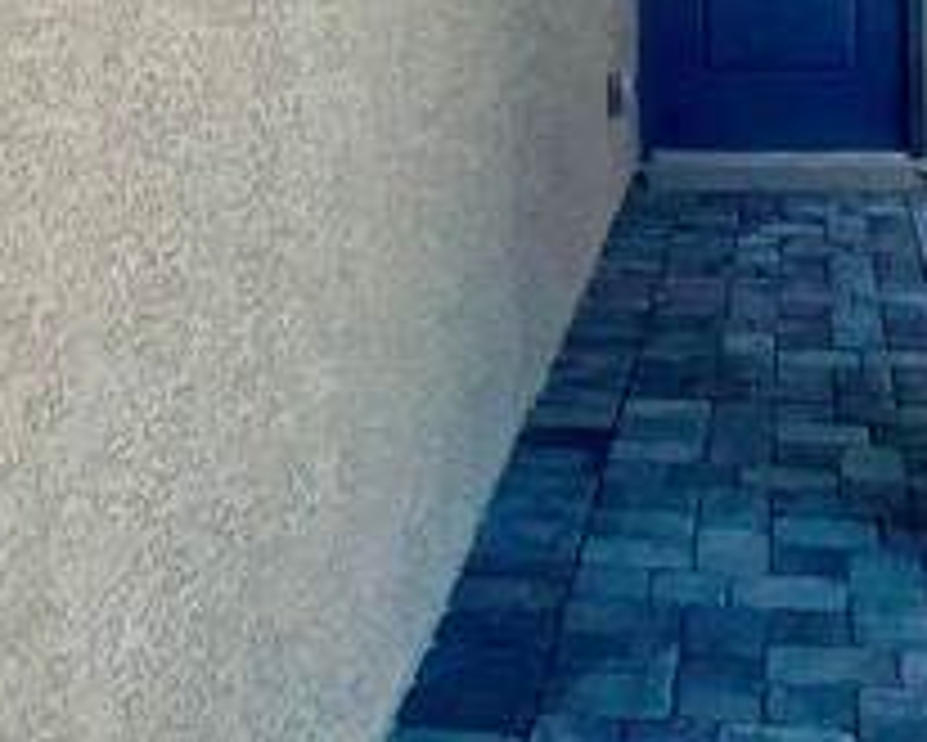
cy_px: -40
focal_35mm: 63
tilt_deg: -5.0
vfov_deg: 23.0
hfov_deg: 30.0
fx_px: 1729
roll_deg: +2.3
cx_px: 464
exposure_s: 1/1815
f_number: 1.8
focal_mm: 1.57
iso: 25
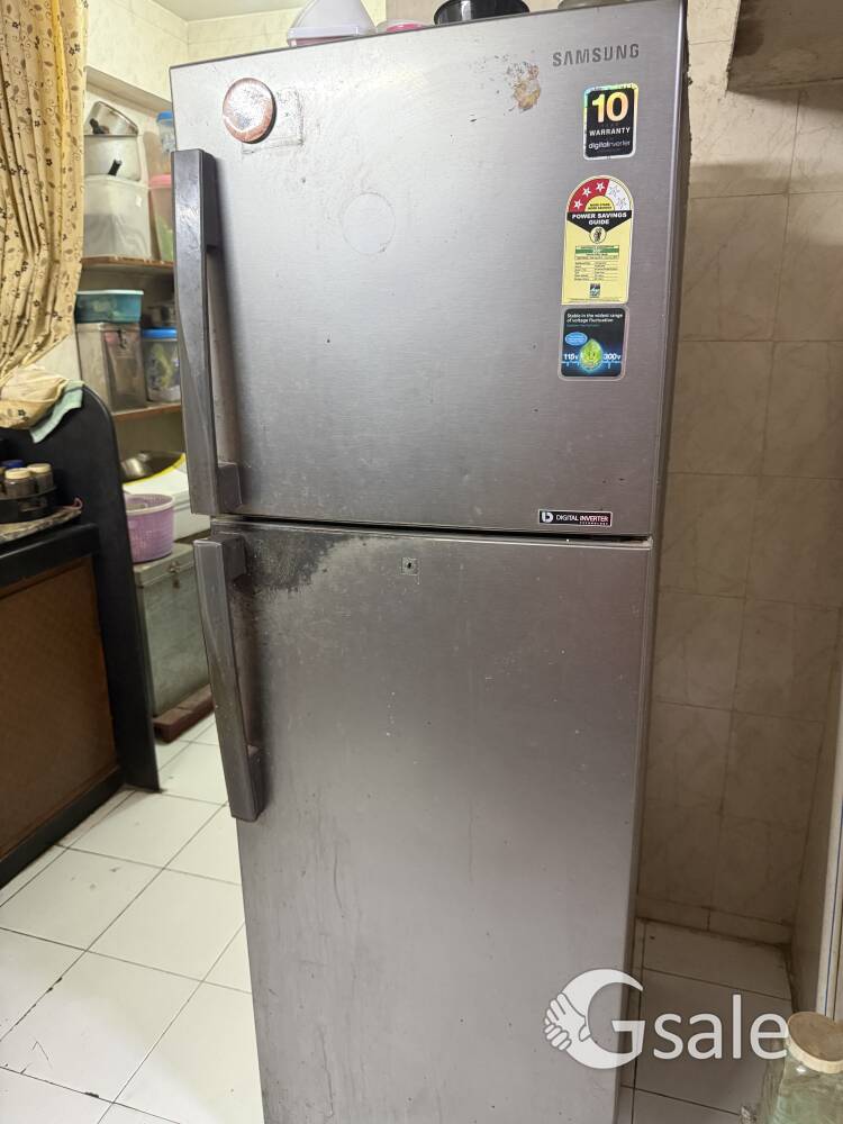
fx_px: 779
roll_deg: +0.0
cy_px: 562
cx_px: 422
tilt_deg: -16.9
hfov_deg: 56.8
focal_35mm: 24
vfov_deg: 71.6
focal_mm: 6.76
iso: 500
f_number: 1.78
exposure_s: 1/50
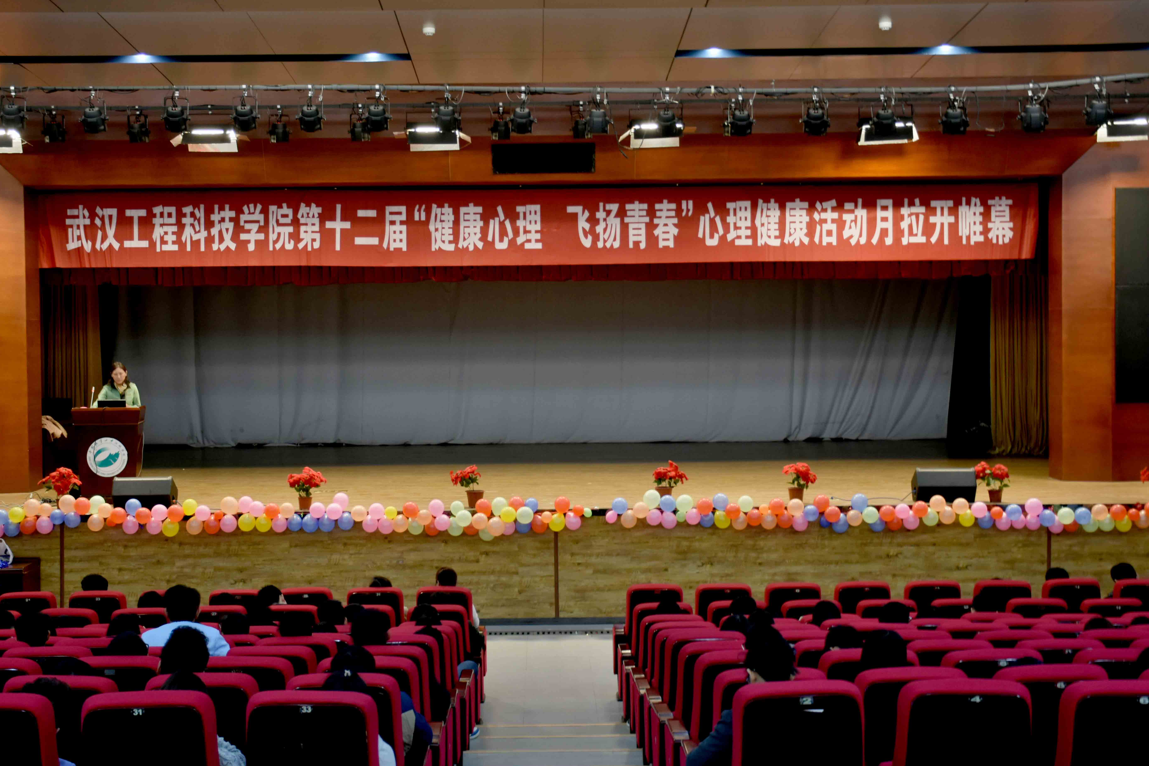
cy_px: 370
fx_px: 1660
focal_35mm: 52
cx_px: 534
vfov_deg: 26.0
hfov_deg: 38.2
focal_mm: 32
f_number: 4
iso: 800
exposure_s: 1/30
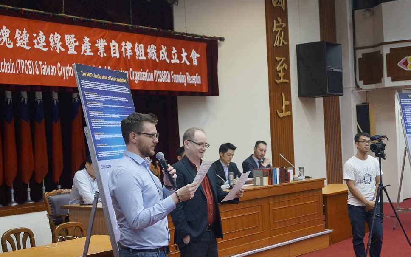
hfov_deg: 33.0
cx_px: 205
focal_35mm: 62
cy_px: 133
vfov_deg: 21.0
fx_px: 694
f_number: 5
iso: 1600
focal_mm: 40
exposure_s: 1/160
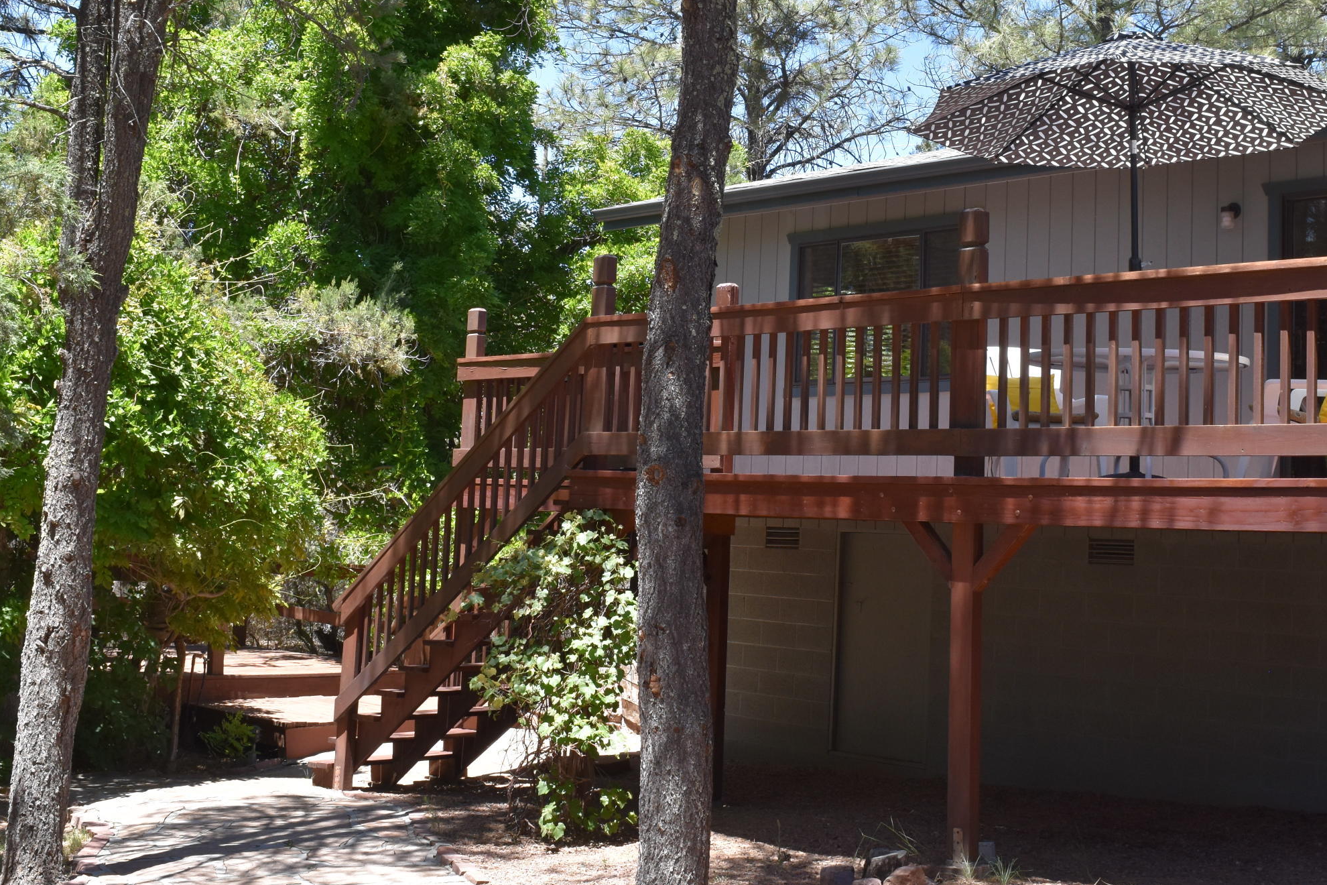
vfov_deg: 26.9
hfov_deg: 39.5
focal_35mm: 50
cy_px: 324
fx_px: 1843
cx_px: 767
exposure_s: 1/320
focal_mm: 22
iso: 500
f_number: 9
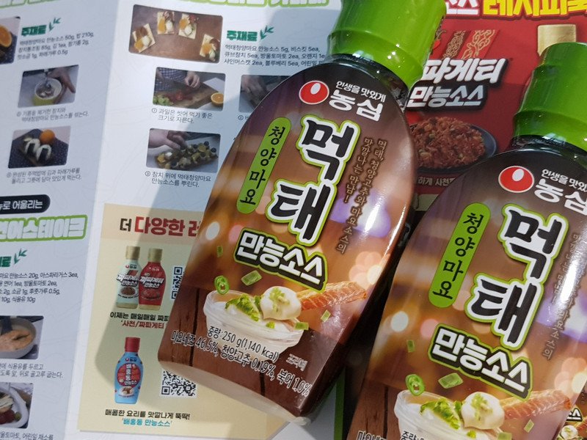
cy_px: 220
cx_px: 294
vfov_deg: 53.1
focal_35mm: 26
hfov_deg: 67.3
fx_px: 441
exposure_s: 1/15
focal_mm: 4.3
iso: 250
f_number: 1.7
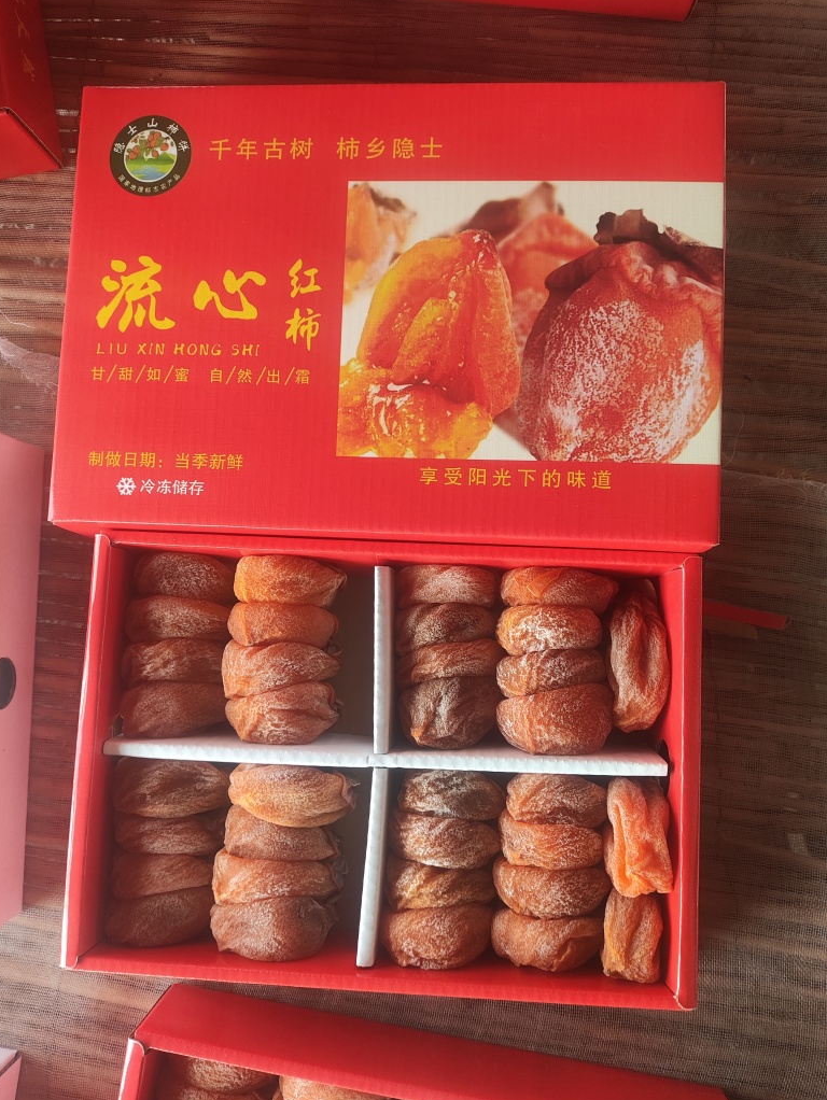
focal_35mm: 25
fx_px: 795
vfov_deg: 69.3
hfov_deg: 54.9
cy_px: 560
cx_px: 423
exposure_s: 1/33.3
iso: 299
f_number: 1.8
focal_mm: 4.68
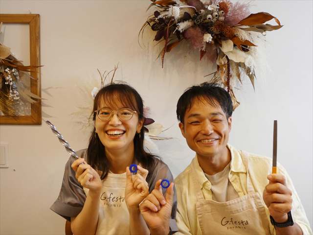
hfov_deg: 55.4
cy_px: 118
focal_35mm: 33
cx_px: 156
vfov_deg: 42.9
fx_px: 298
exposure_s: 1/80
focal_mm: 6
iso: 200
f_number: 3.4
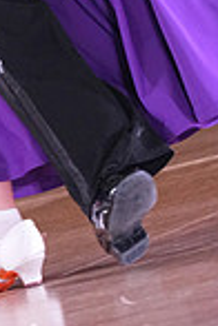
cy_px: -184
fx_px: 6458
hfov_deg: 1.9
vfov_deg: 2.9
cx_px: -8
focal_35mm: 711
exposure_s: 1/400
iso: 8000
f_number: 4.5
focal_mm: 180
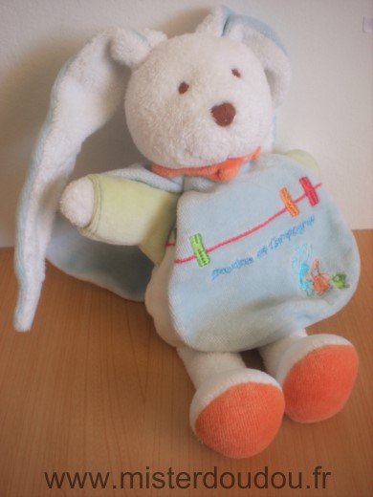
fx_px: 546
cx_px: 186
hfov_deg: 37.7
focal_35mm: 38
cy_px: 248
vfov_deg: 49.0
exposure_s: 1/64.2
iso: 102
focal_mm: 6.3
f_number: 3.1
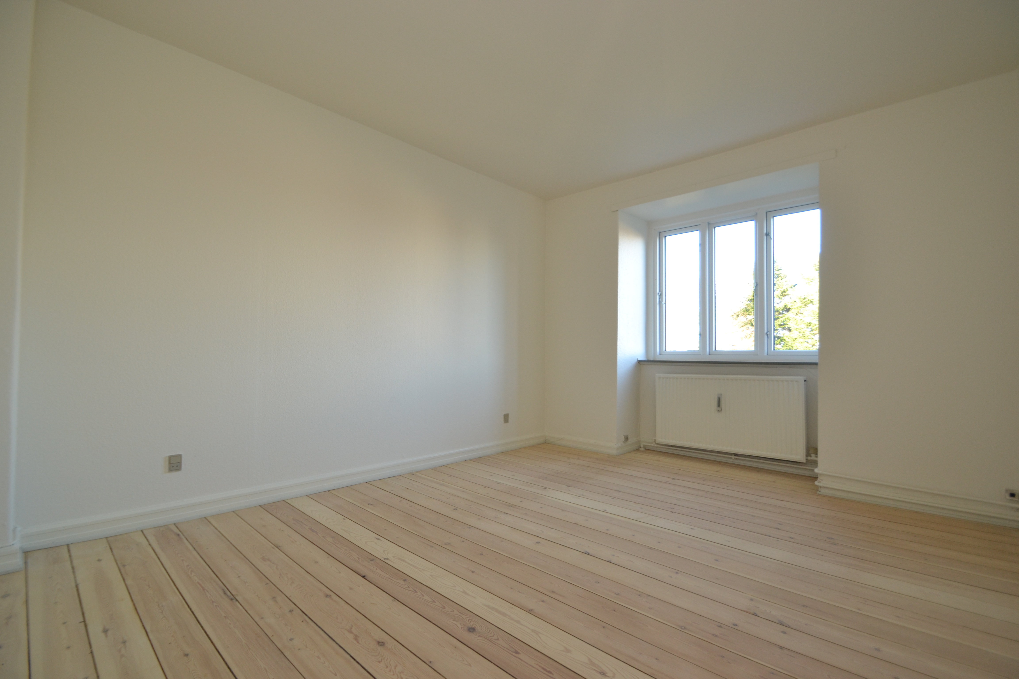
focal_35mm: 15
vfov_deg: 77.3
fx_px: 425
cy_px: 340
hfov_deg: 100.4
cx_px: 510
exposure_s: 1/80
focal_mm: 10
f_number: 4.5
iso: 400
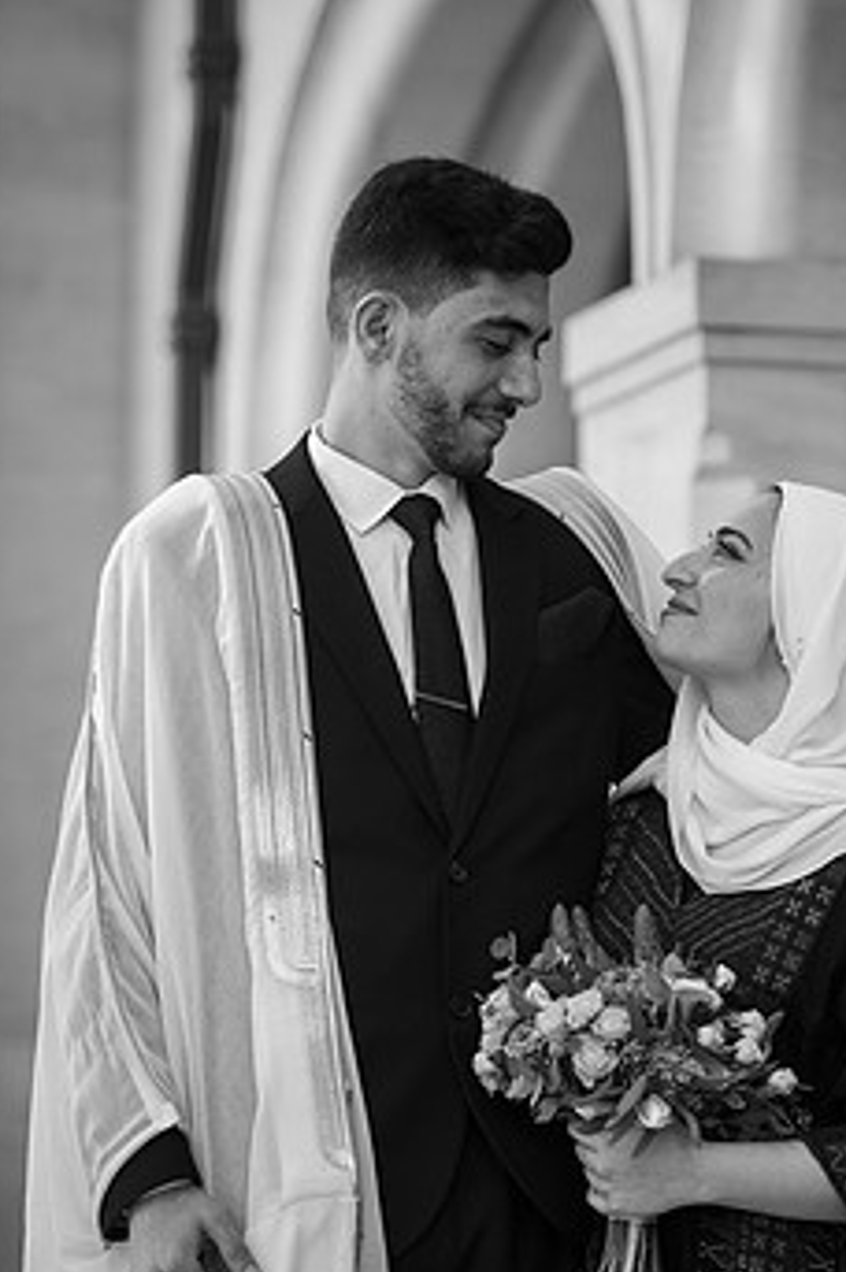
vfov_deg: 15.3
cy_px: 760
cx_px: 501
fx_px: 4733
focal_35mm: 134
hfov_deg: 10.2
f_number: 2.8
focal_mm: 102
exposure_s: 1/1250
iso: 100
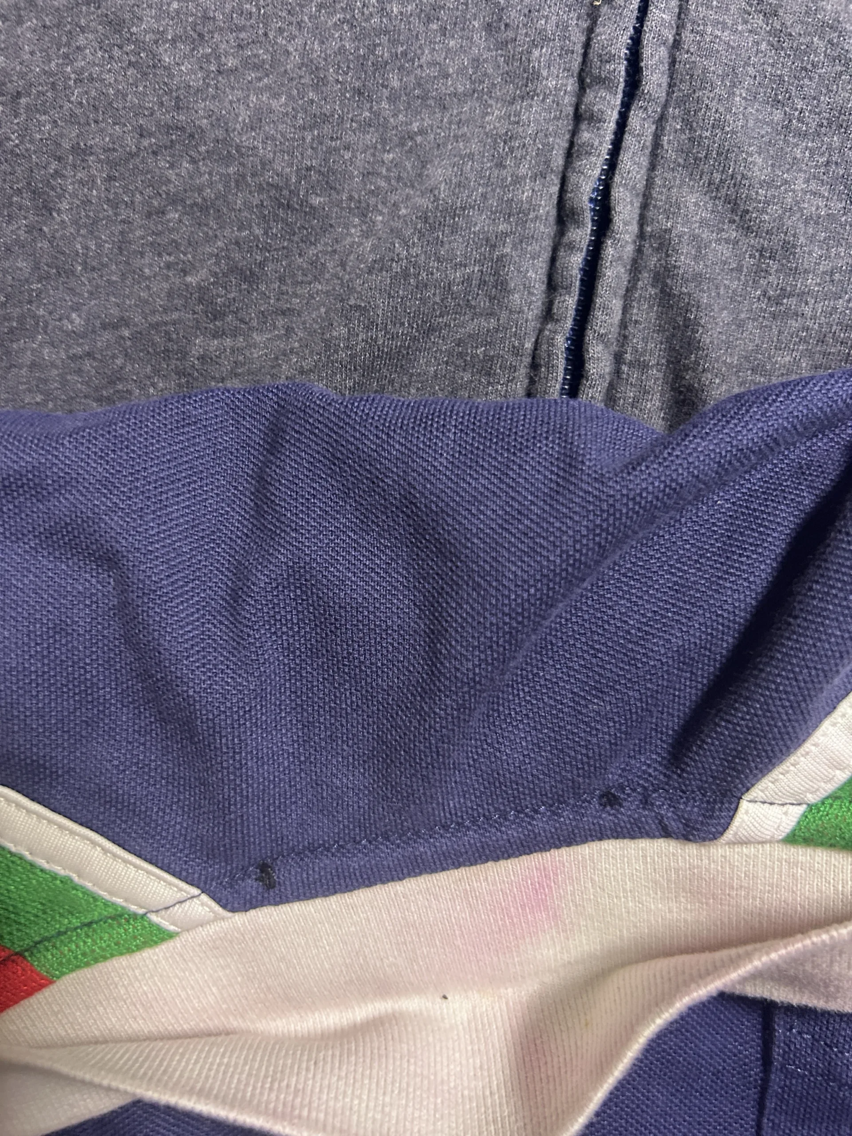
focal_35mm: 26
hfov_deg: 53.1
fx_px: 853
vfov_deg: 67.3
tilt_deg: -69.6
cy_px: 568
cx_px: 426
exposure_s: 1/50
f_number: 1.5
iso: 250
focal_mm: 5.7
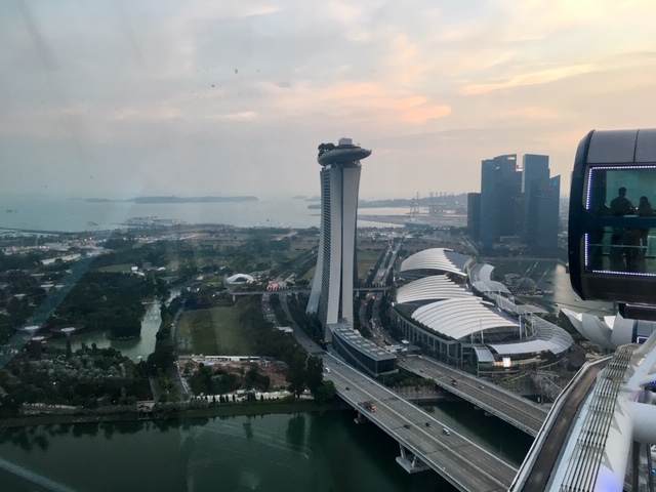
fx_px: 550
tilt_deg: -5.6
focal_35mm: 29
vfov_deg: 48.2
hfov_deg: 61.7
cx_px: 328
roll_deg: +0.1
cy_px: 246
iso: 32
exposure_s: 1/33
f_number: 2.2
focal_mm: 4.15
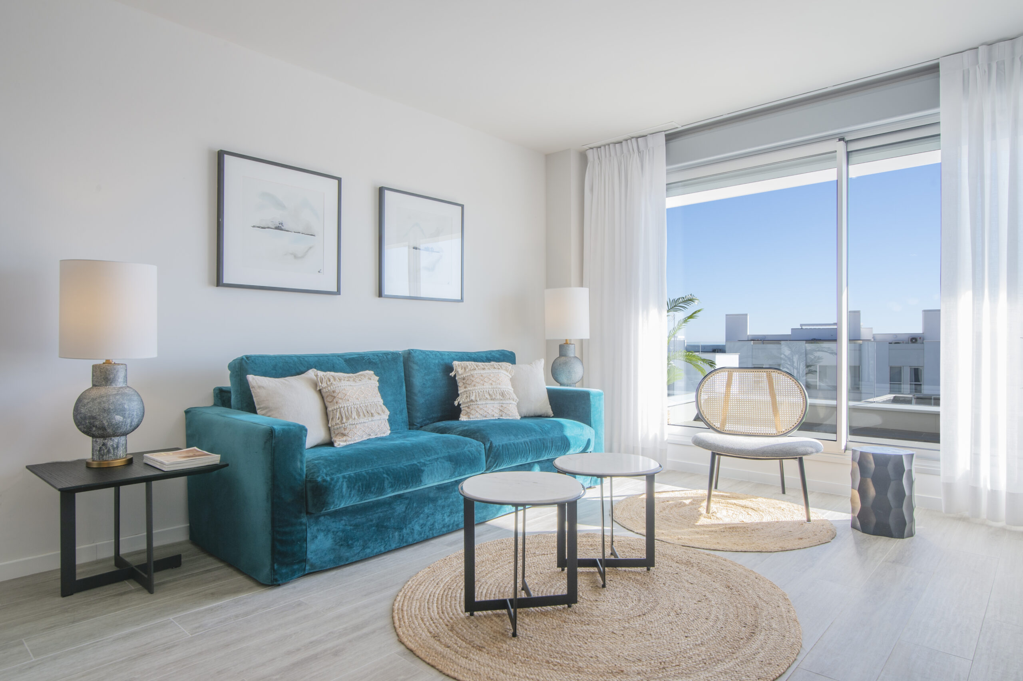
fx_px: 625
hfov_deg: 78.6
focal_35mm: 22
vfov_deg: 57.2
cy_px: 340
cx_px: 512
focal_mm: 22
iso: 100
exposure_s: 1/15
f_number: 11
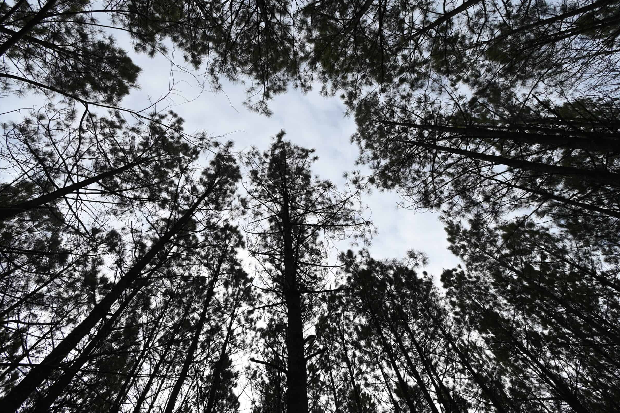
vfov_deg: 73.7
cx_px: 296
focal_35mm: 16
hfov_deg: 96.7
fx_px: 275
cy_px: 205
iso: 100
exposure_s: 1/400
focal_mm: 10
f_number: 7.1
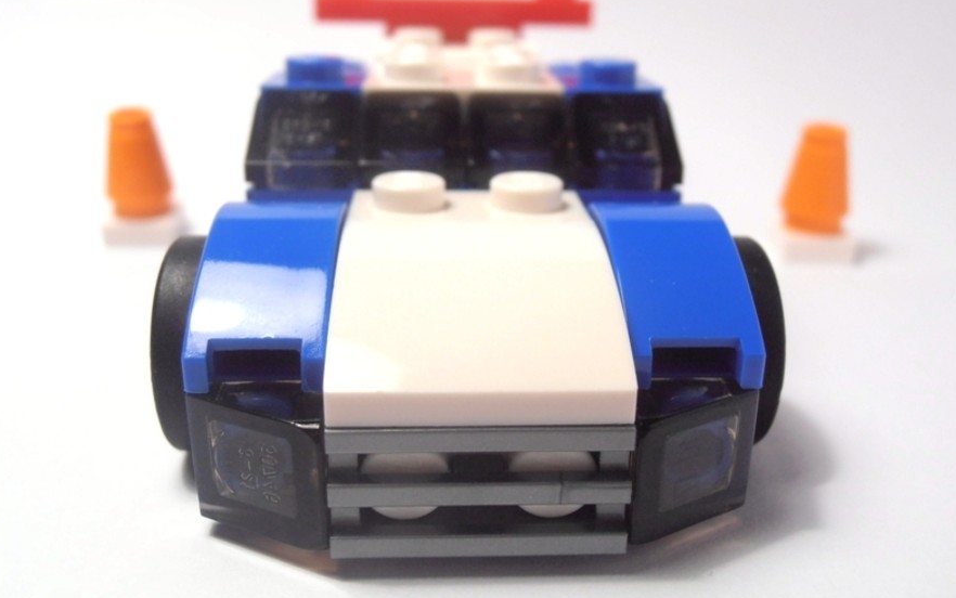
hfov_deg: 49.3
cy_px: 291
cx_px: 475
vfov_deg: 32.0
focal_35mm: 40
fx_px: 1043
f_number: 3.9
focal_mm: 6.61
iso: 80
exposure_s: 1/60
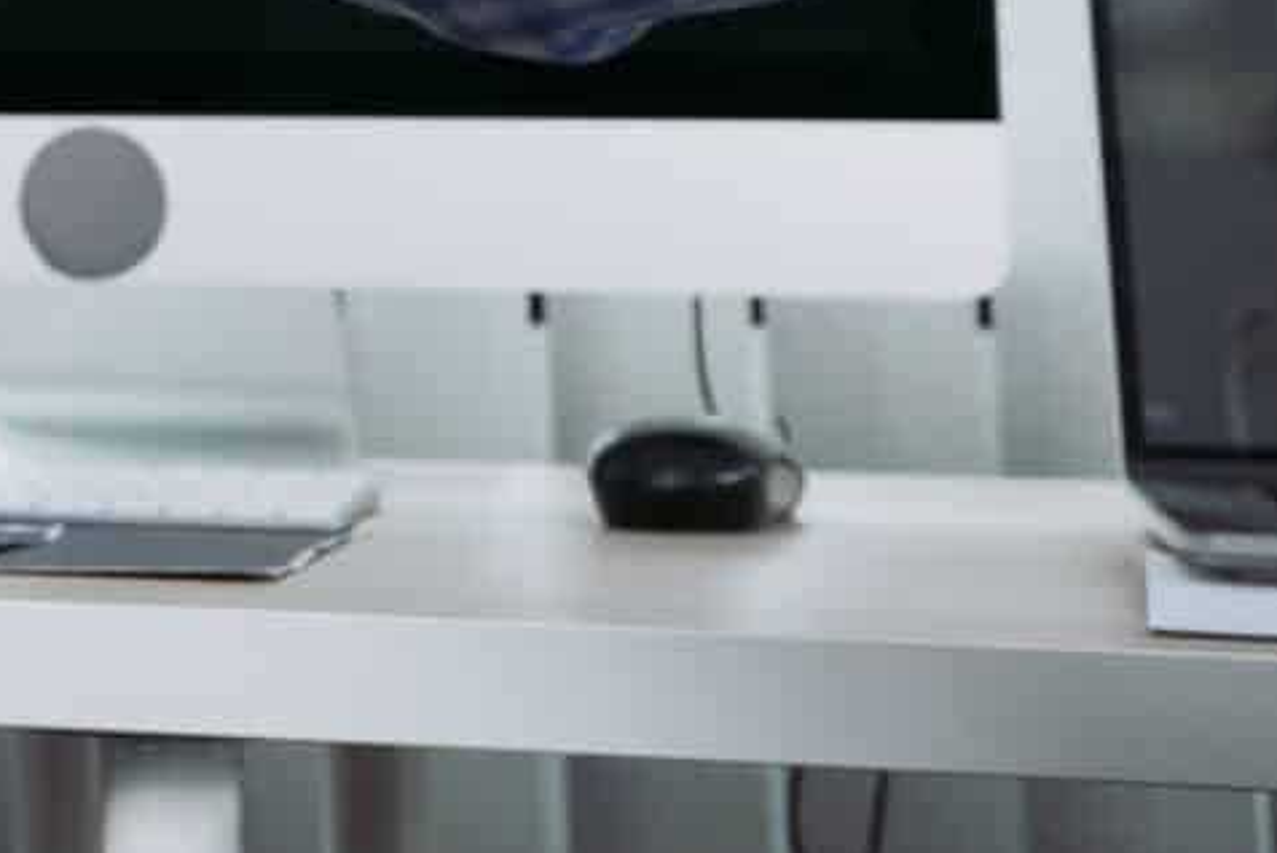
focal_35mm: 129
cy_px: -528
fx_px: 4579
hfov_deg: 15.1
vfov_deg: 10.2
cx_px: -443
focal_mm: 32
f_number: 4
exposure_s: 1/100
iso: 320
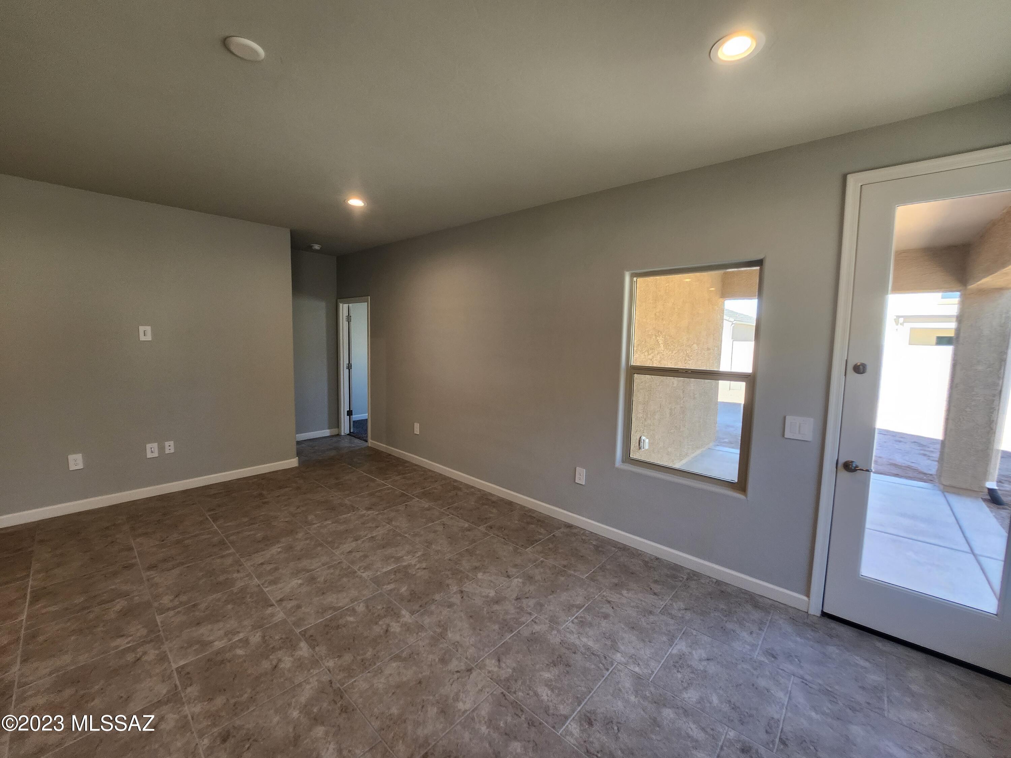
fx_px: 380
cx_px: 506
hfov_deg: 106.2
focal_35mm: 13
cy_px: 379
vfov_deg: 89.9
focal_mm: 1.7
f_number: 2.2
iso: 80
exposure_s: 1/60
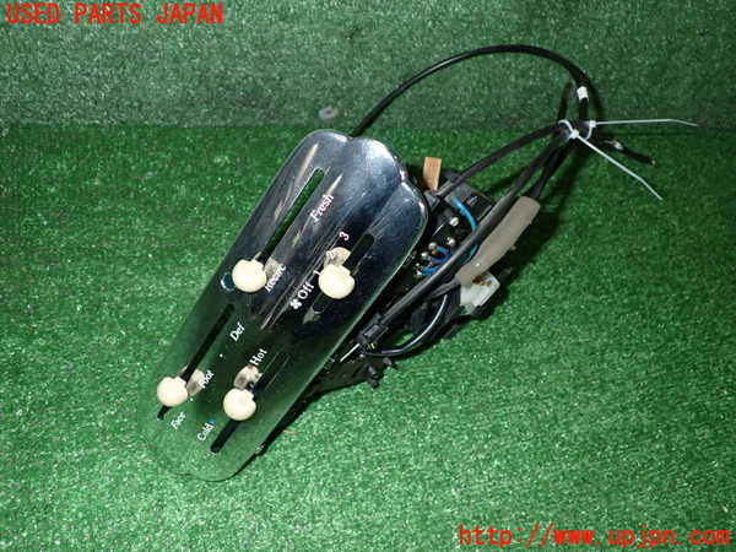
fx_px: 638
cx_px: 368
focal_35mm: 30
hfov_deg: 60.0
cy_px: 276
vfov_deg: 46.8
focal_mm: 5.4
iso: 400
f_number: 6.3
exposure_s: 1/30
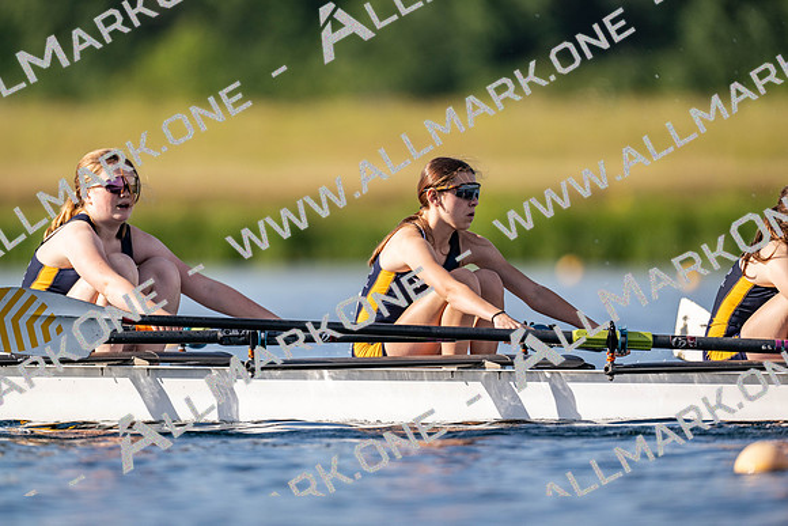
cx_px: 394
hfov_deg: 3.4
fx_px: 13136
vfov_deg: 2.3
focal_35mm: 600
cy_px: 263
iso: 250
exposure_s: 1/2500
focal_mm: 600
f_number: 4
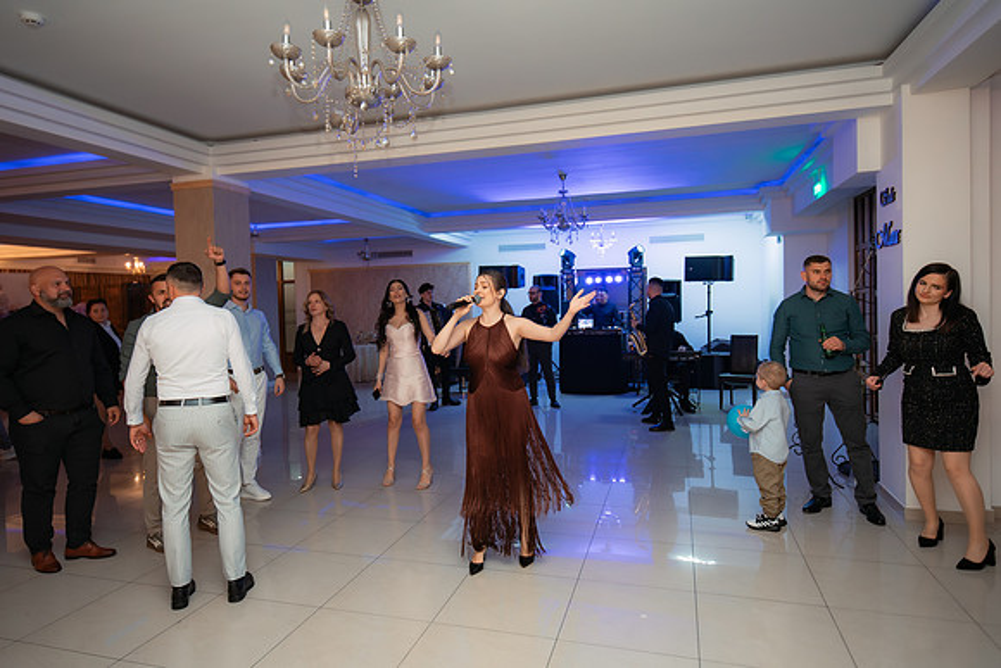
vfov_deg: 57.3
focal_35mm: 22
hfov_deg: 78.6
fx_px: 612
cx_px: 500
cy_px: 334
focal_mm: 22
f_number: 2.8
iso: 1600
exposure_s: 1/200
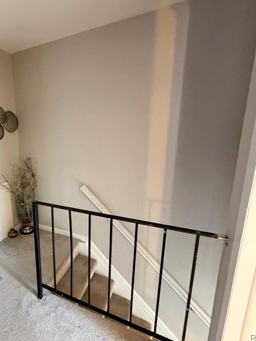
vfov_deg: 84.7
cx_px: 64
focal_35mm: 19
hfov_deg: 64.5
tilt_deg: -13.0
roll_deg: +1.6
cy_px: 172
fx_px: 187
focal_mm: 2.22
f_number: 2.2
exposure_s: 1/60
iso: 800
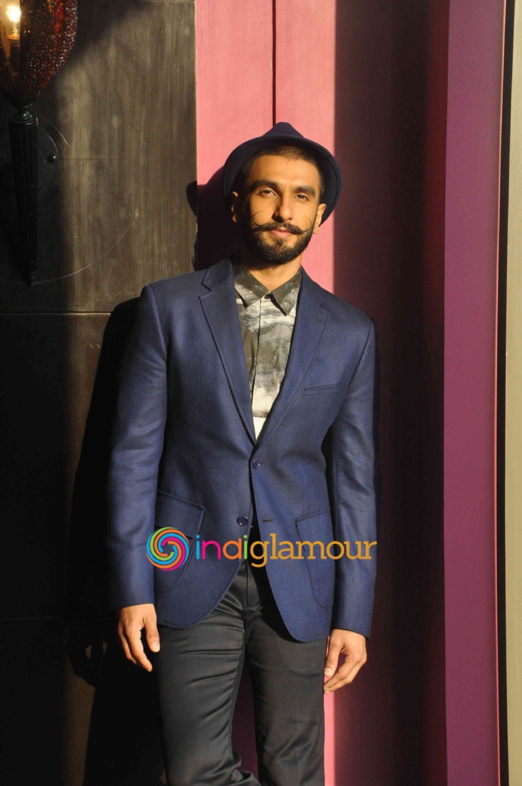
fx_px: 2159
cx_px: 261
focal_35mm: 99
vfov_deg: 20.6
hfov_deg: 13.8
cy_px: 393
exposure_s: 1/125
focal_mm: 66
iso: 1000
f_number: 10
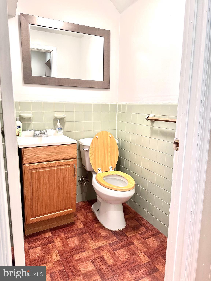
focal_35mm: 24
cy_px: 140
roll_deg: -1.3
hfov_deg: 56.8
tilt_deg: -10.0
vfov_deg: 71.6
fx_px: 195
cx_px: 106
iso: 125
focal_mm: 6.86
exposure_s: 1/60
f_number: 1.78
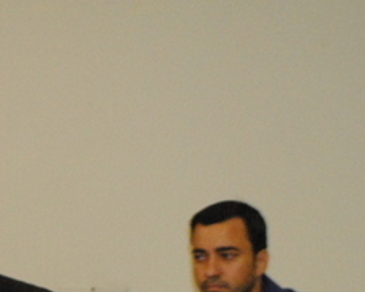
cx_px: -130
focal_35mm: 176
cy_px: 347
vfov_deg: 8.7
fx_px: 1902
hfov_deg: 10.7
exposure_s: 1/30
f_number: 5
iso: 1600
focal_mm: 36
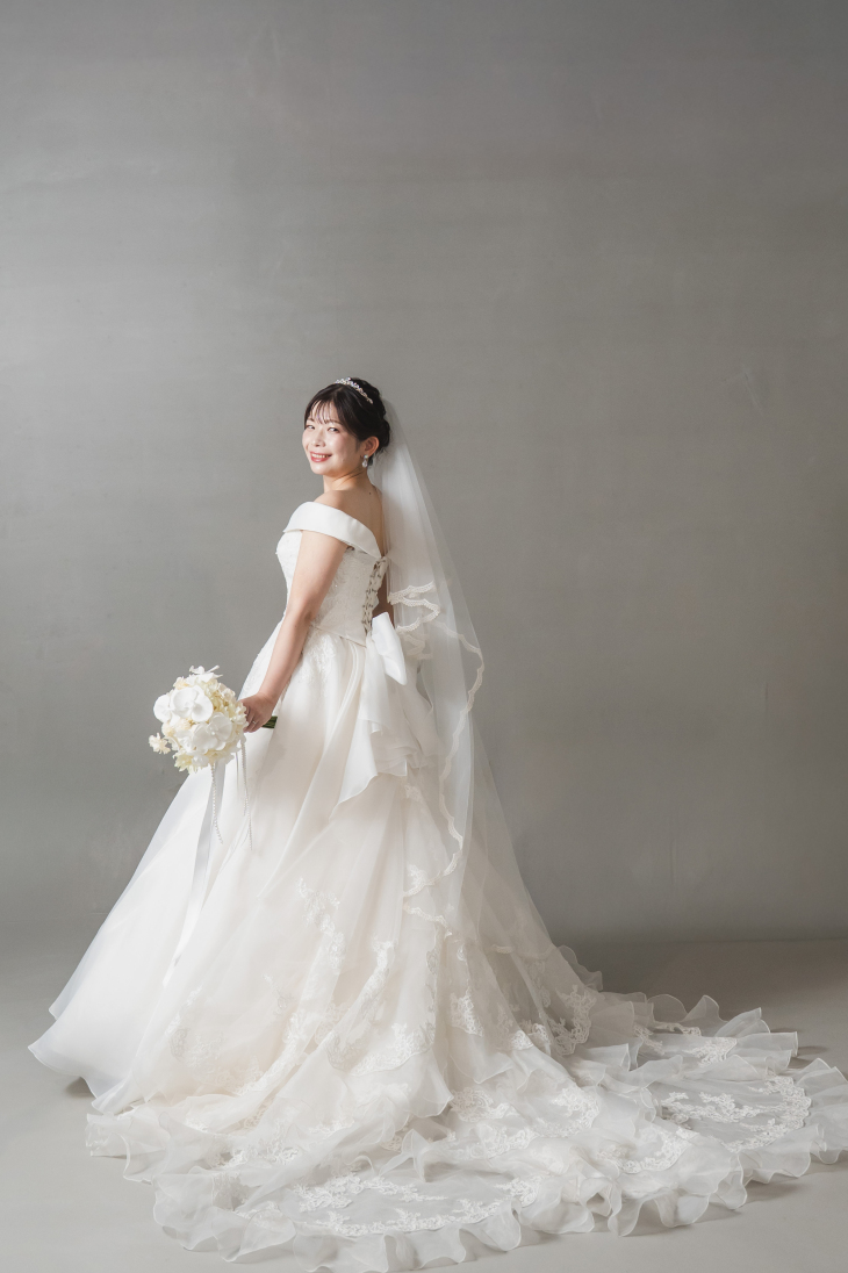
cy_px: 659
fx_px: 1626
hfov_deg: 29.2
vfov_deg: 42.7
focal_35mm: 46
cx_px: 439
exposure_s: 1/125
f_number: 5
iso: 1250
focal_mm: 28
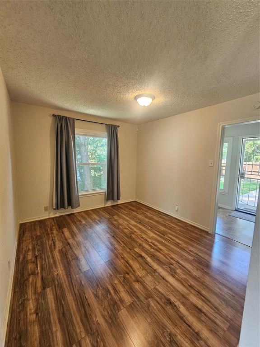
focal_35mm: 13
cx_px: 130
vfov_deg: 106.2
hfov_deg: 89.9
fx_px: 130
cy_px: 174
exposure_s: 1/60
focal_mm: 2.2
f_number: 2.2
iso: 250
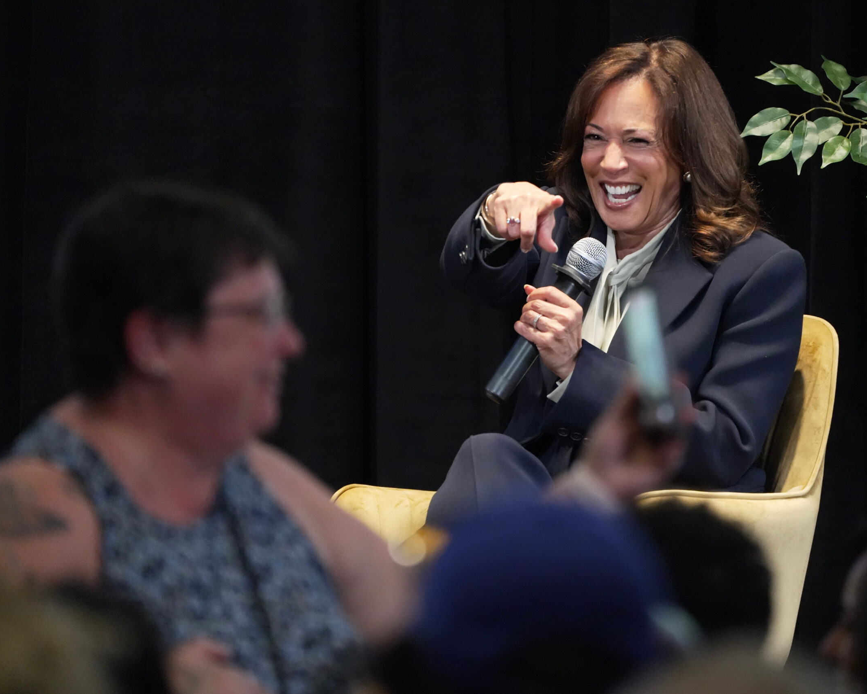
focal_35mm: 451
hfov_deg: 4.3
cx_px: 500
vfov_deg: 3.4
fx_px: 11573
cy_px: 347
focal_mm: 400
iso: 8000
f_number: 5.6
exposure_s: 1/200
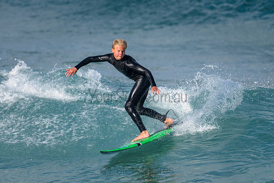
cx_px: 137
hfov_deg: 3.4
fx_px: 4661
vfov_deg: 2.2
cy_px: 92
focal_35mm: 612
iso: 250
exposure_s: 1/2000
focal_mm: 500
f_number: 5.6
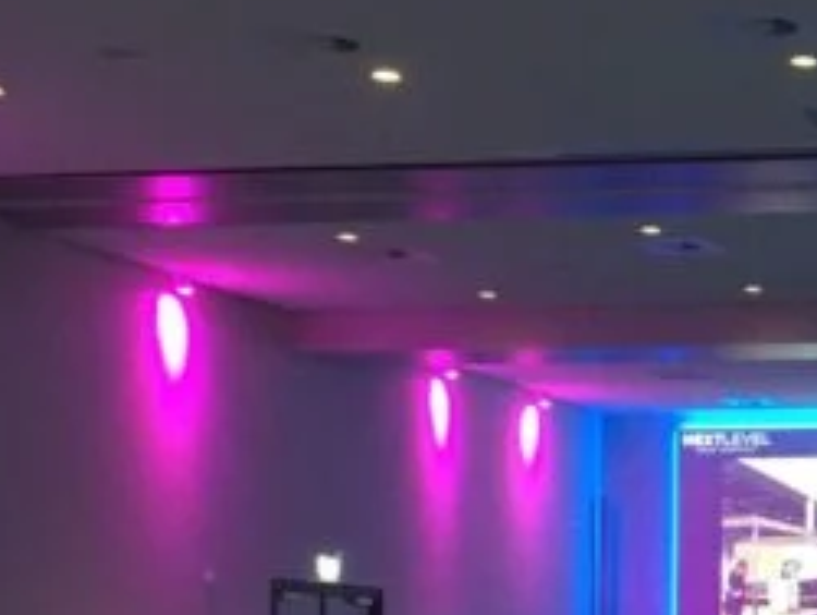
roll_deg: +0.2
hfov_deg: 20.1
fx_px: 2103
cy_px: 615
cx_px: 1078
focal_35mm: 89
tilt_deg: +2.7
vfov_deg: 16.3
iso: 200
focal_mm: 4.15
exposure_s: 1/17
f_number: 2.2
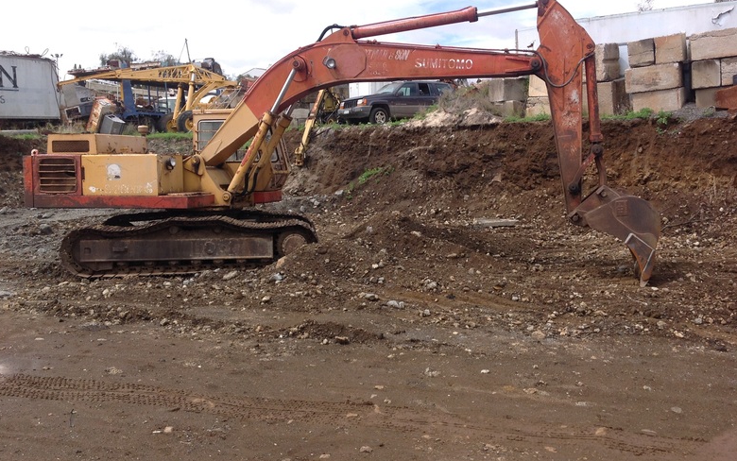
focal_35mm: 38
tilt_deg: -4.7
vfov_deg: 33.6
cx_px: 365
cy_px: 221
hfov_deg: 51.5
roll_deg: -0.3
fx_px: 763
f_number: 2.4
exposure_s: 1/1008
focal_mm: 4.28
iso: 50
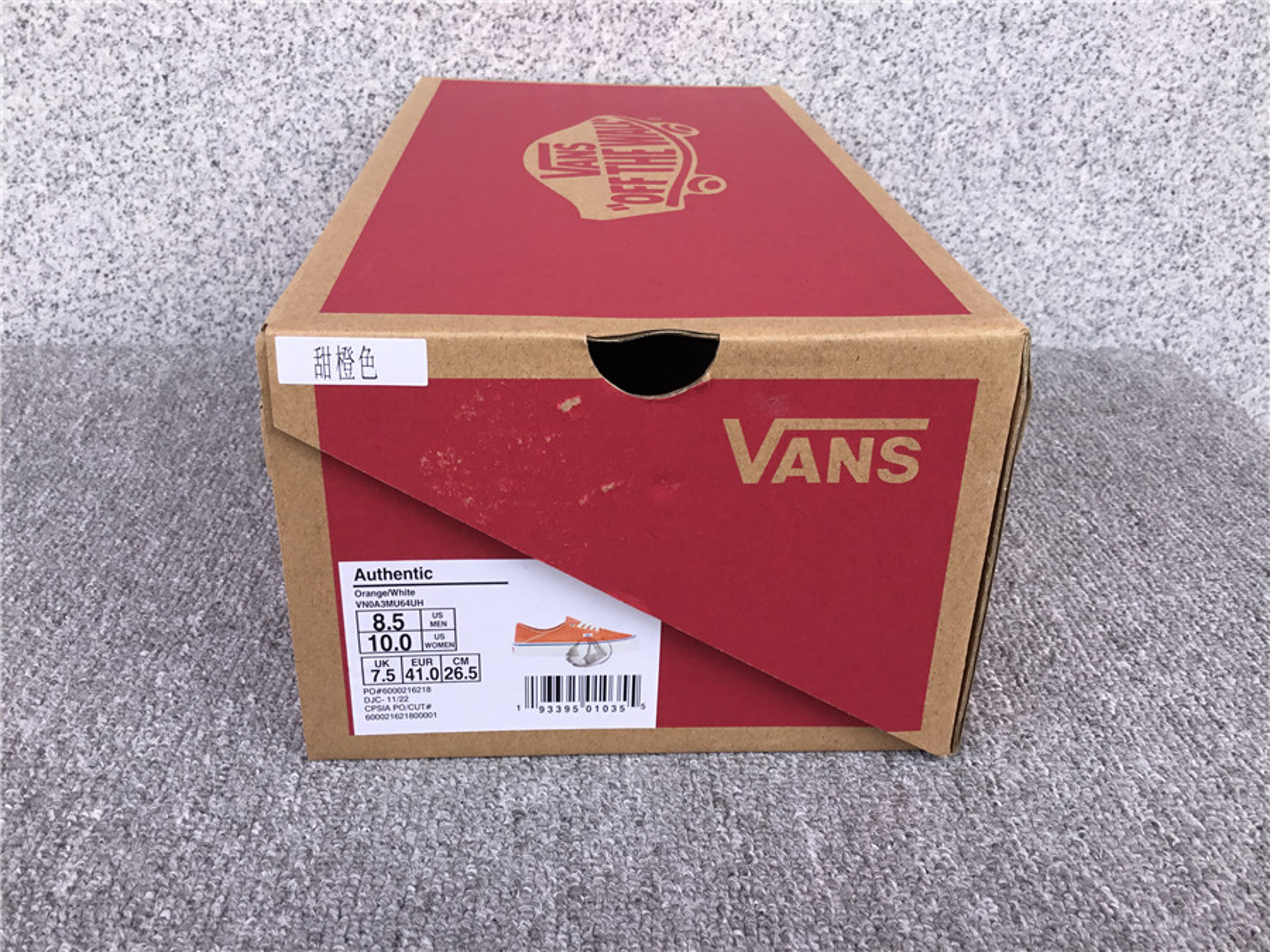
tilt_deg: -25.3
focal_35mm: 31
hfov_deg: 58.4
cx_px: 635
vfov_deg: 45.4
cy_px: 476
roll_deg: -1.7
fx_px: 1137
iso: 25
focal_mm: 3.3
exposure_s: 1/173
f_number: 2.4
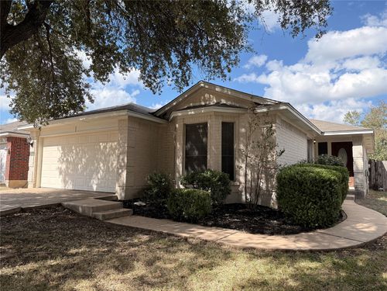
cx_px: 194
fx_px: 268
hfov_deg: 71.6
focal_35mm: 24
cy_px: 146
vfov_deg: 56.8
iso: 100
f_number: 1.78
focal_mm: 6.76
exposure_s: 1/888
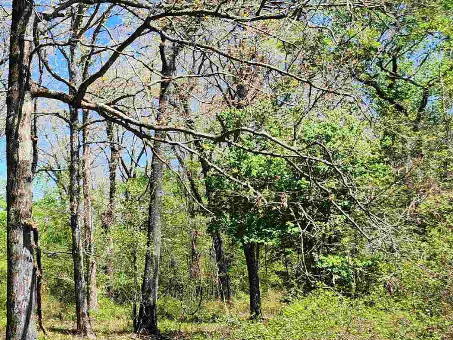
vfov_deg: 25.2
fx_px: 759
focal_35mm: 58
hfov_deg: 28.7
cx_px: -95
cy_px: 124
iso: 20
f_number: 1.8
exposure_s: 1/703
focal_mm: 5.4
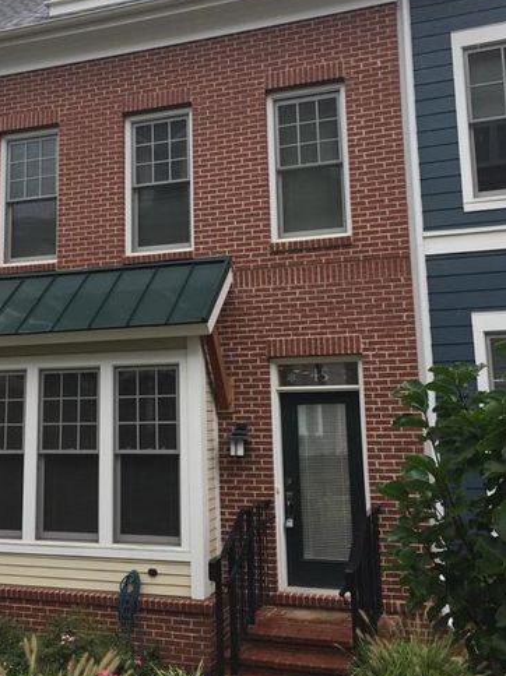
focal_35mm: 40
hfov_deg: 35.7
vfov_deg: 46.6
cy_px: 267
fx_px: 781
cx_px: 190
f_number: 2.2
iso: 32
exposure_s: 1/388
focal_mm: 4.15
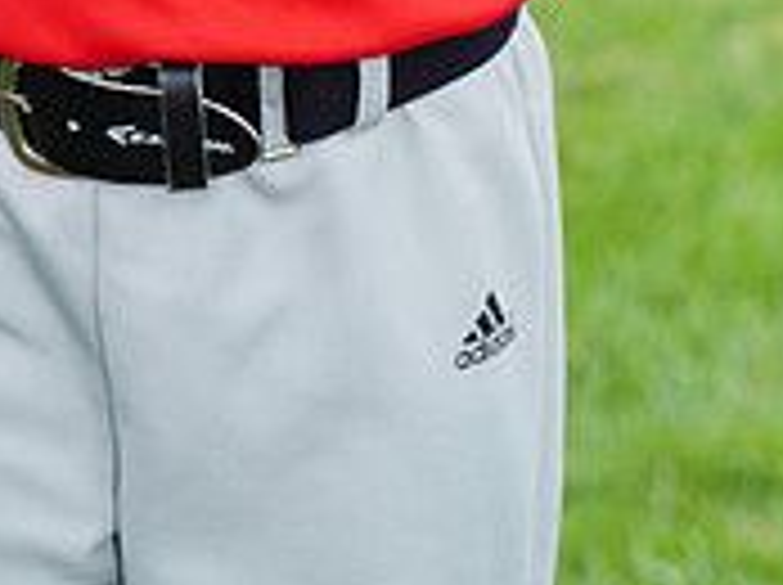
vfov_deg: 2.3
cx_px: 106
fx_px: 14502
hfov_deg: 3.1
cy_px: -621
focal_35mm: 642
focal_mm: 200
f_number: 9
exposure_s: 1/250
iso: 200
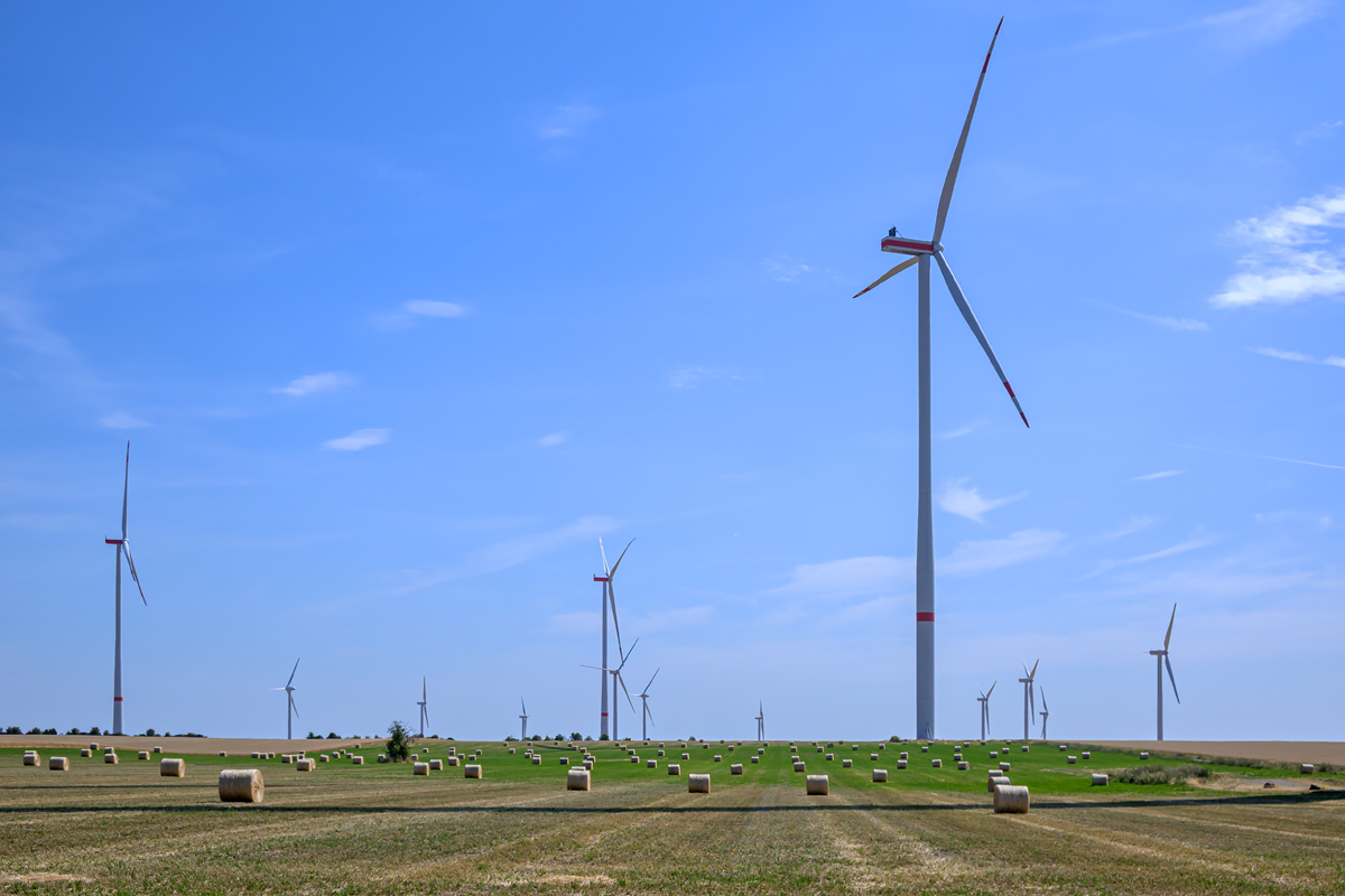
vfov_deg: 33.6
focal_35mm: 40
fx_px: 1485
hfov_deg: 48.7
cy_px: 448
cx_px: 672
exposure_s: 1/1000
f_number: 8
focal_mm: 26.5
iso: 200
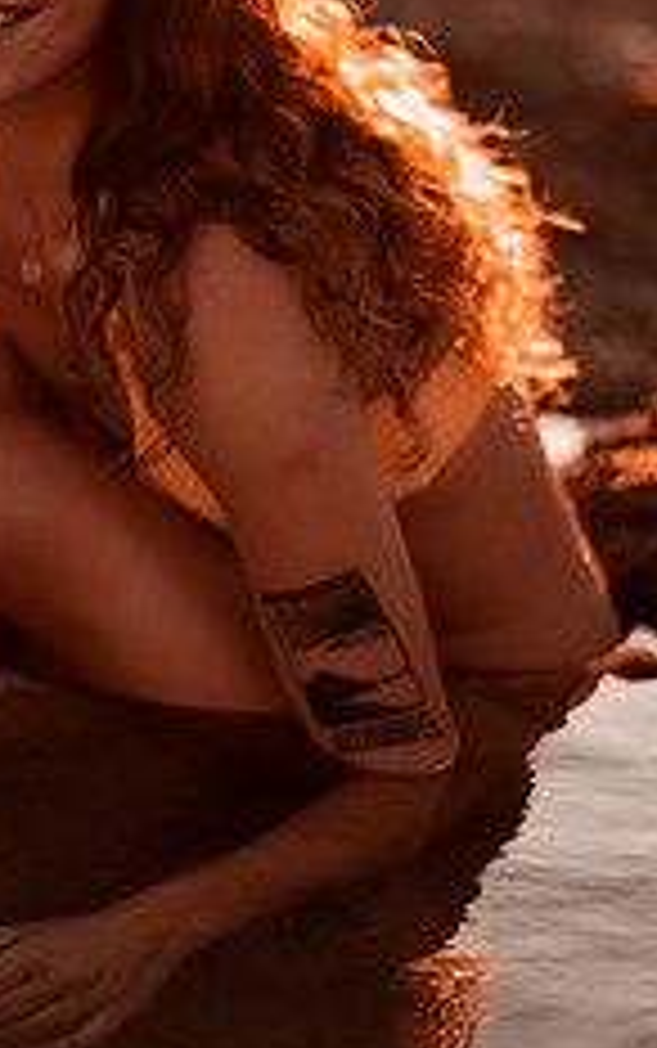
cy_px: 382
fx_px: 3260
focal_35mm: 114
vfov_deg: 18.2
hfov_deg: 11.4
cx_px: 45
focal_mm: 58
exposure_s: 1/1250
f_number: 1.8
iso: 50
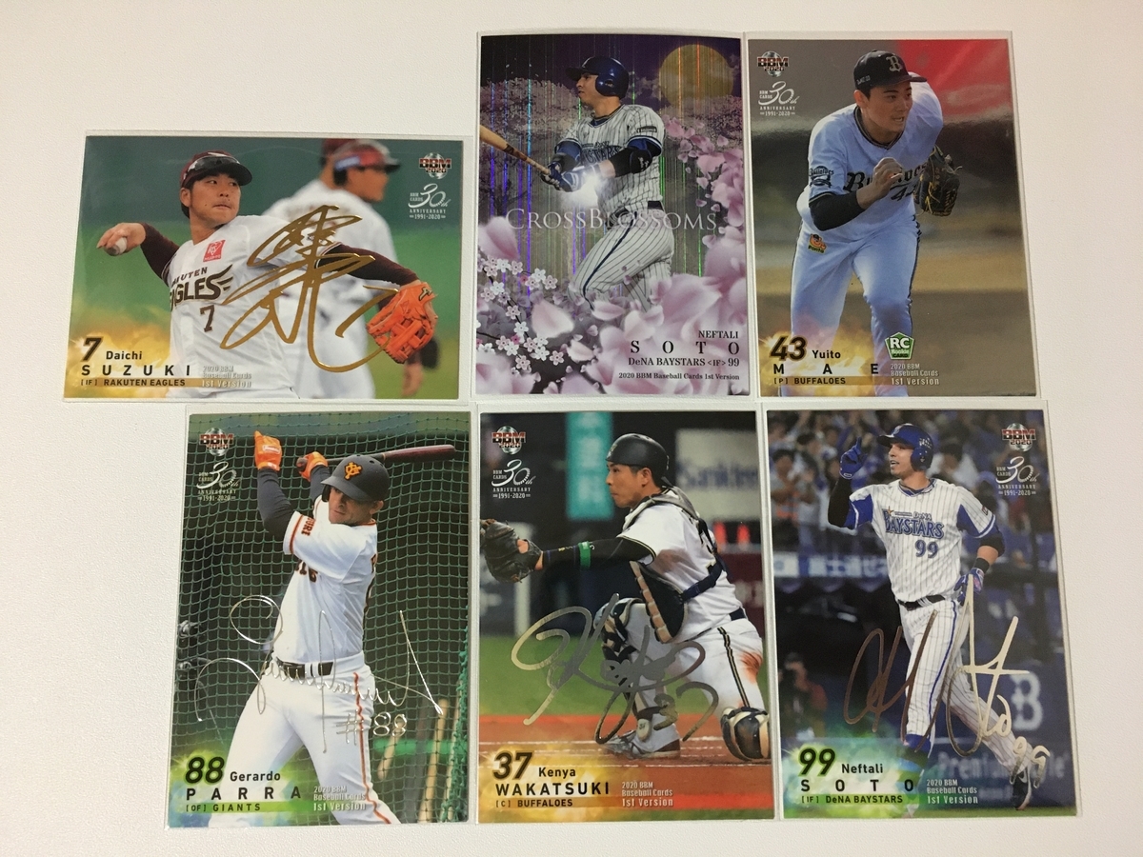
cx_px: 572
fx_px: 958
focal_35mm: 29
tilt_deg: -80.1
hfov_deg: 61.7
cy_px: 428
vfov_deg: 48.2
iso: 160
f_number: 2.2
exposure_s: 1/30
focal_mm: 4.15
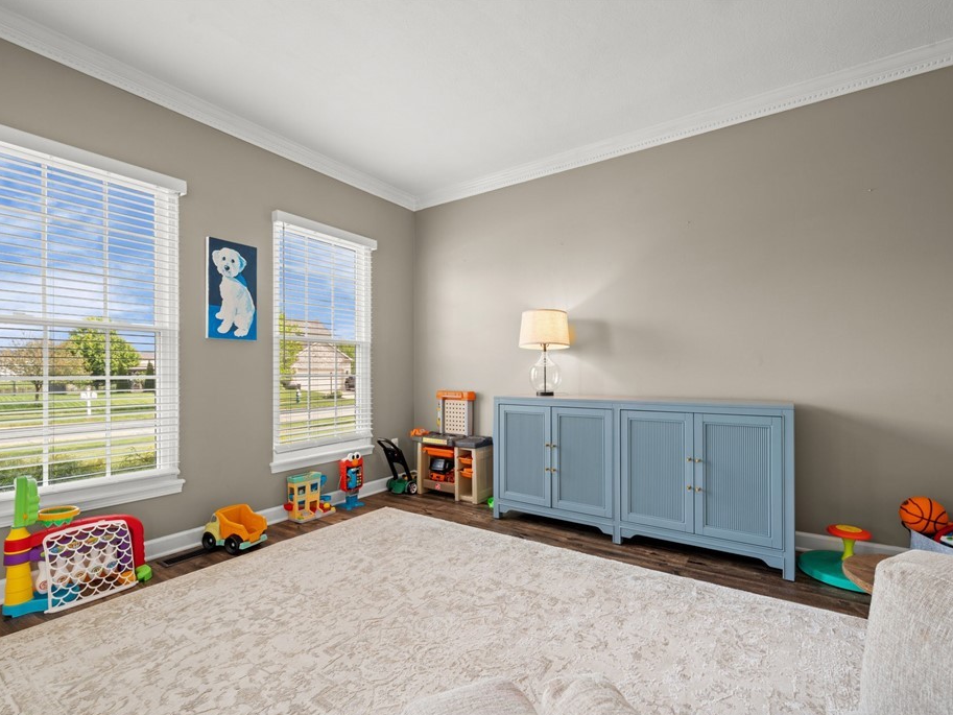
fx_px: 441
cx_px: 494
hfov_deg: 94.4
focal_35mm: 16
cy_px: 372
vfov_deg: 78.1
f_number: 9
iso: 250
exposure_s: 1/2
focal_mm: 14
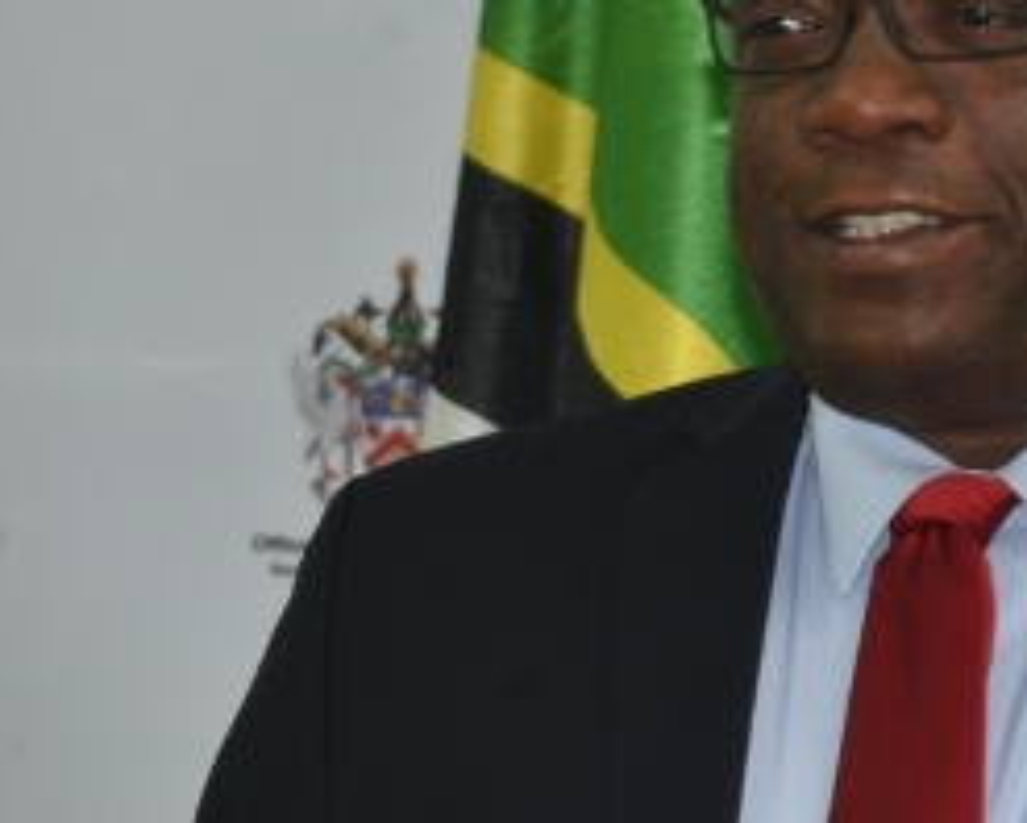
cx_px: 1056
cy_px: 256
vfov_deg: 4.6
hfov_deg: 5.7
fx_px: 10343
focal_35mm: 340
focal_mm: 140
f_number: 6
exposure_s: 1/60
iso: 500
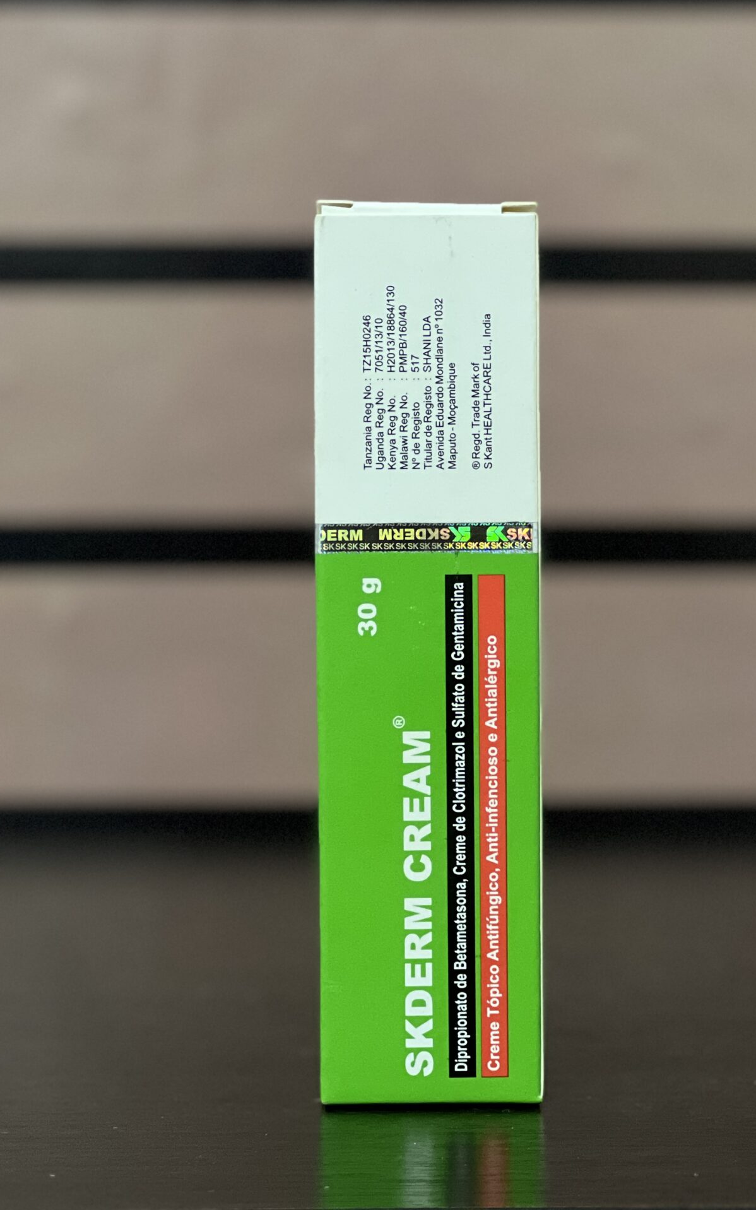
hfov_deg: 12.0
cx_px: 419
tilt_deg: -2.3
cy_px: 605
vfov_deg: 19.1
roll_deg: +0.4
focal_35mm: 109
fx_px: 3594
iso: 320
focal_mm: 9
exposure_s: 1/25
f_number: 2.8
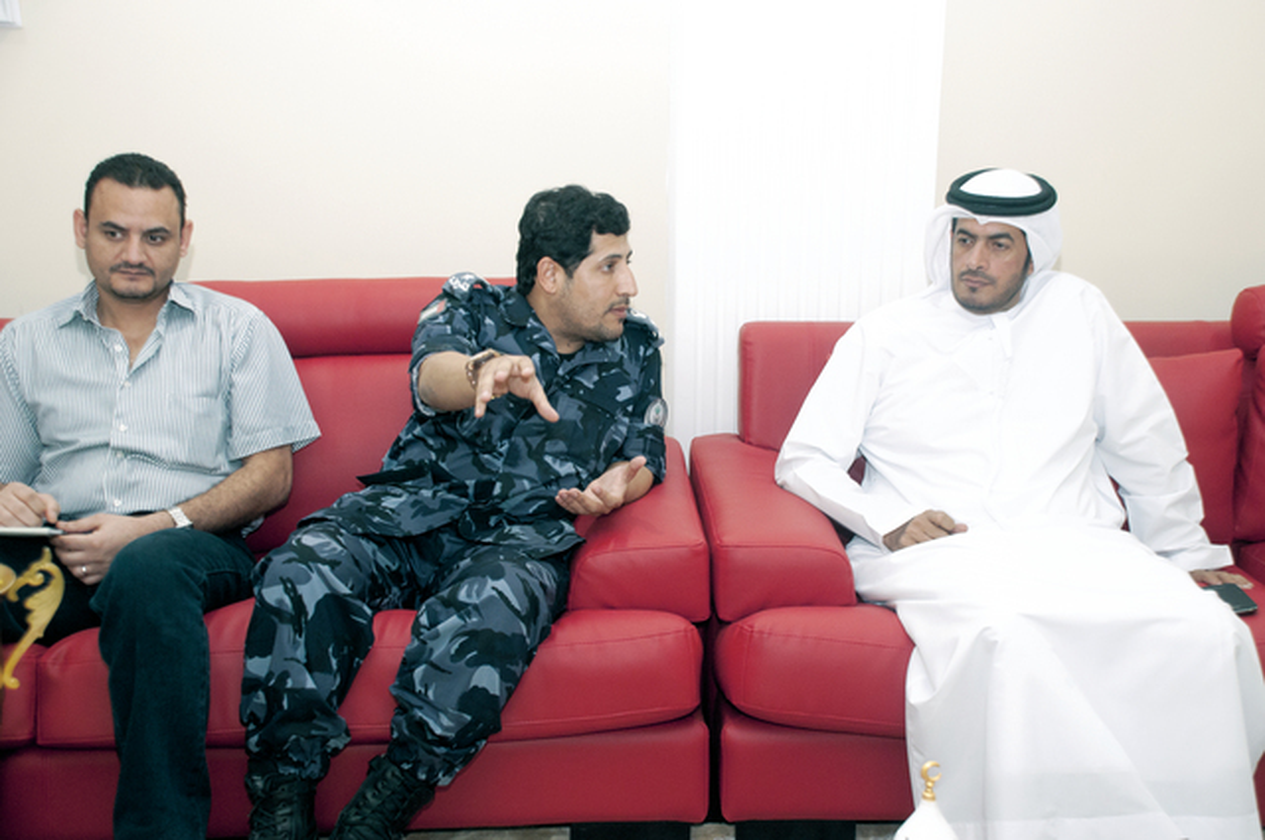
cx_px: 632
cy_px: 420
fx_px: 1632
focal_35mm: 46
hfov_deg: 42.4
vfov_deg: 28.9
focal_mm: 31
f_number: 4
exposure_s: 1/50
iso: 800
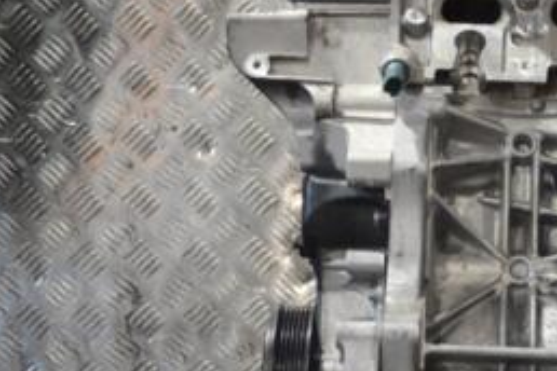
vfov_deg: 11.2
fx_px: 1890
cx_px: 589
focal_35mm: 122
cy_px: 239
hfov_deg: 16.3
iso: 900
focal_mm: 35
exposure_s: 1/30
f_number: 5
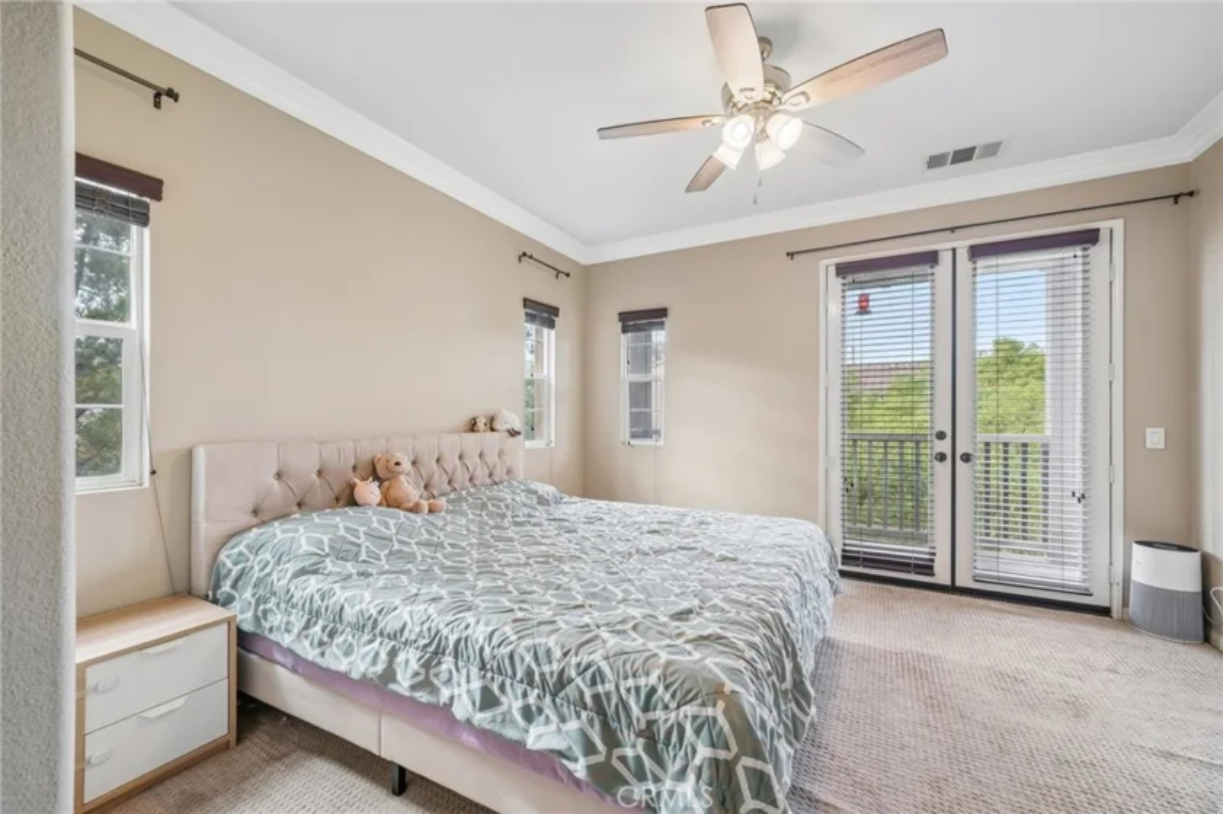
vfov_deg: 81.2
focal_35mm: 14
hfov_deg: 104.3
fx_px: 475
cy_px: 407
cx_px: 612
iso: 400
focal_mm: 14
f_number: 9
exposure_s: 1/20
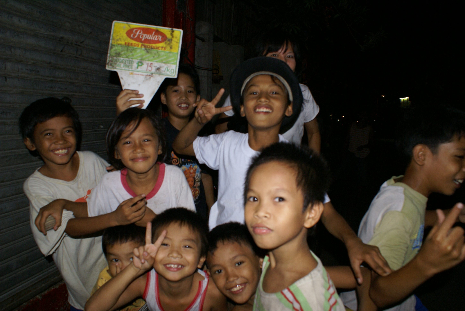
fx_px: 349
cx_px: 232
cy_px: 156
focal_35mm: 27
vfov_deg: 48.0
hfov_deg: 67.3
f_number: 5.6
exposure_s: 1/60
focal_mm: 18
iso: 400
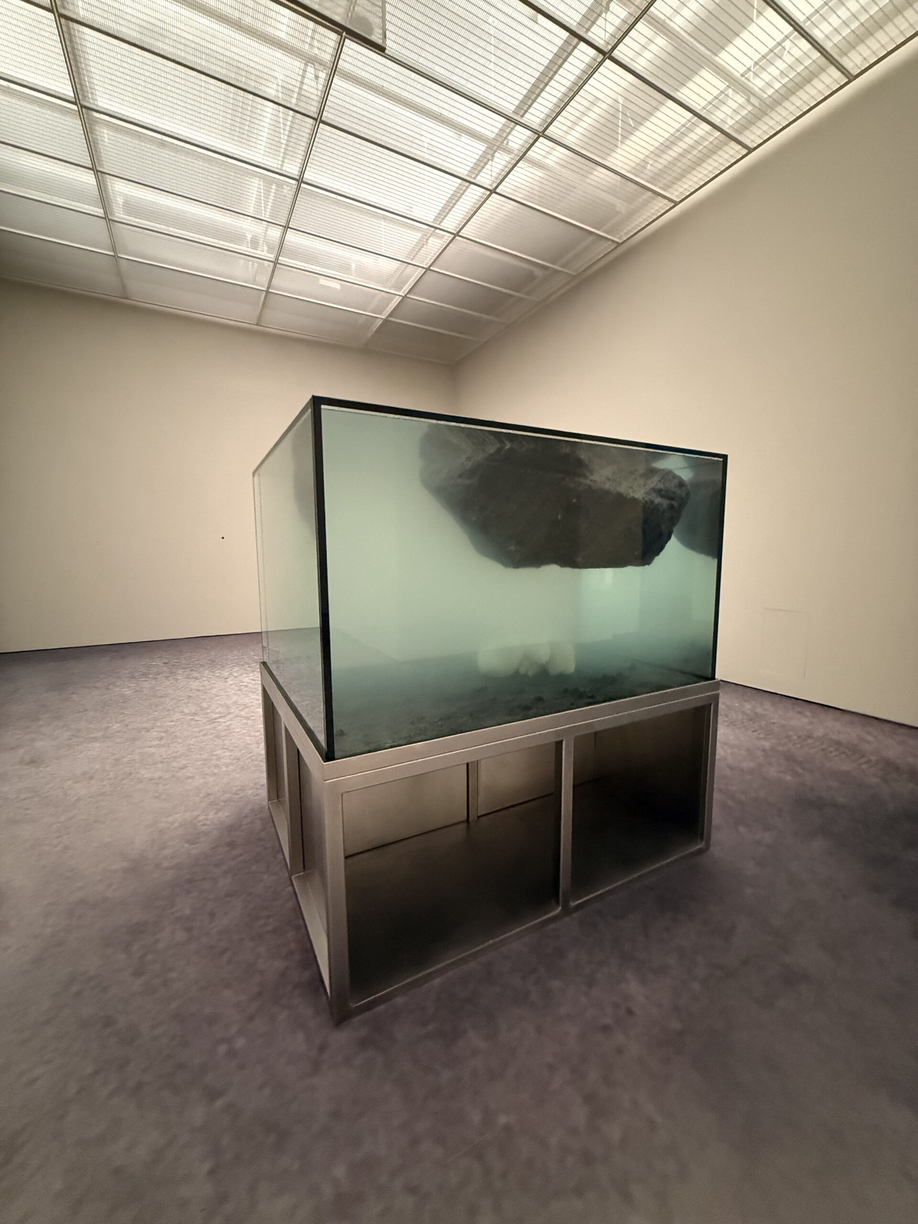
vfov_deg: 102.1
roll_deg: -0.5
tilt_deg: -5.8
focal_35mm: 14
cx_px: 459
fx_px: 495
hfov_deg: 85.7
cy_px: 612
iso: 1250
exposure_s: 1/37
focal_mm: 2.22
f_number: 2.2
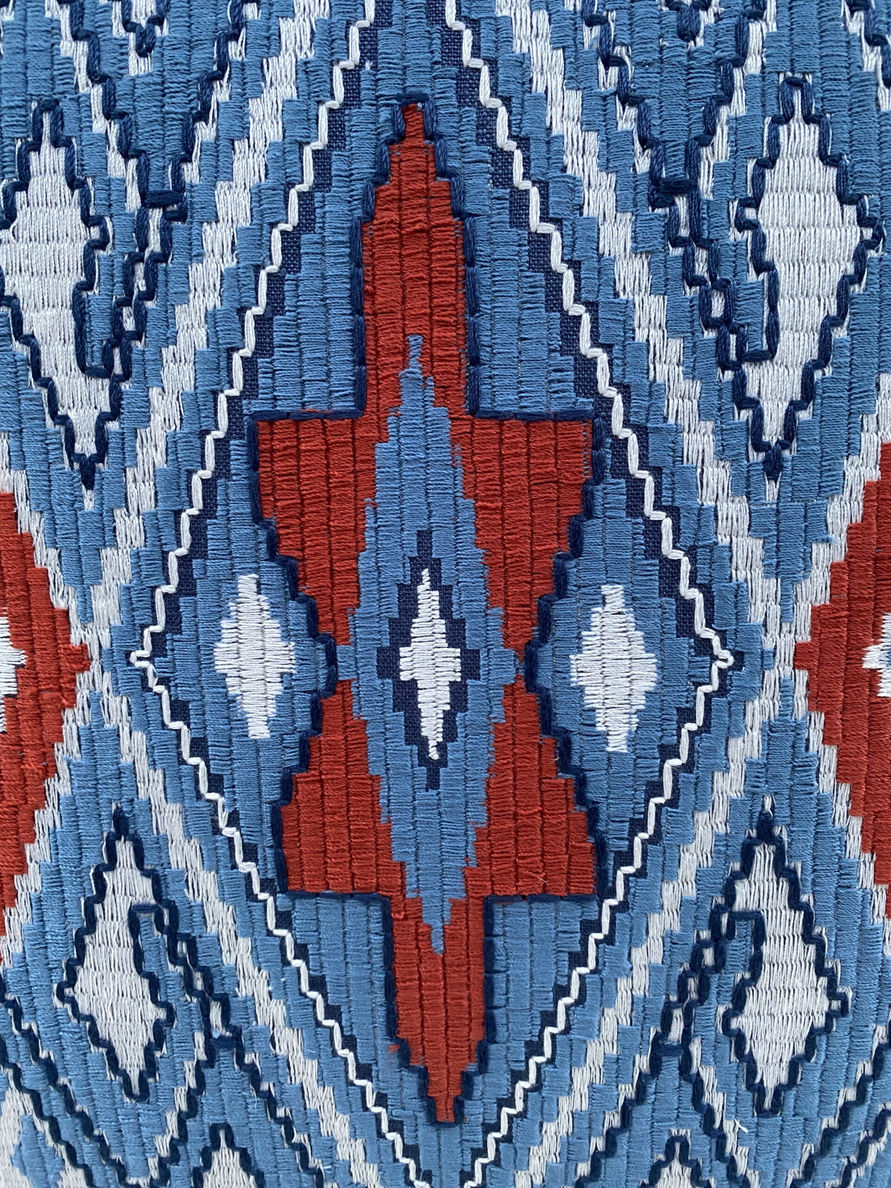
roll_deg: +2.4
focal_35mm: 26
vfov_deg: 67.3
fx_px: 892
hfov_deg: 53.1
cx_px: 446
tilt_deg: -25.4
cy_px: 594
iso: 250
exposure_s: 1/60
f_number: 1.8
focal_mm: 4.25
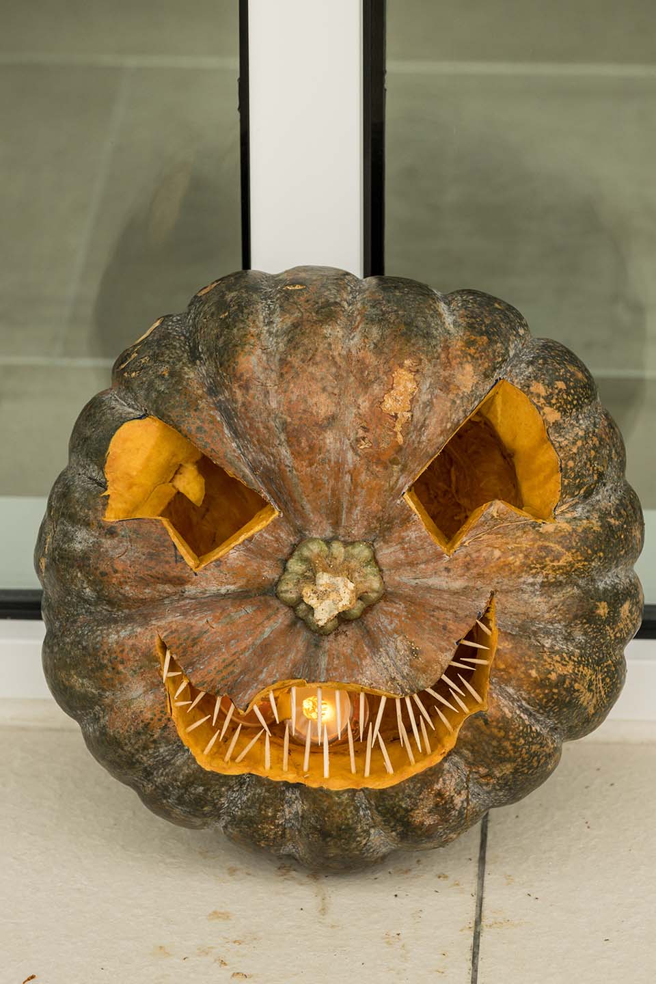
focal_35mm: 180
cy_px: 492
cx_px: 328
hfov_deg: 7.6
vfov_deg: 11.4
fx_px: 4920
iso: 360
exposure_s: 1/250
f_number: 8
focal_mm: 180
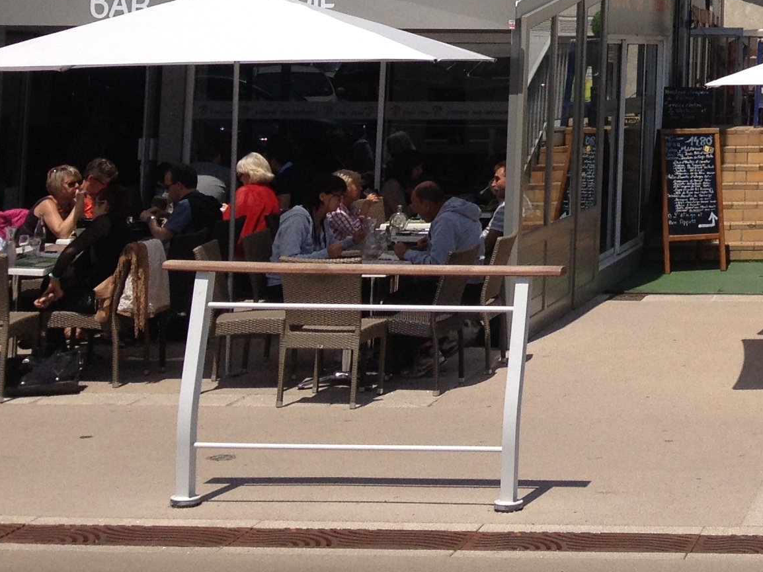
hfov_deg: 18.2
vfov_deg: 14.3
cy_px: -163
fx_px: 2182
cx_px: 1061
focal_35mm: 99
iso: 50
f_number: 2.4
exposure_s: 1/3067
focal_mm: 4.28
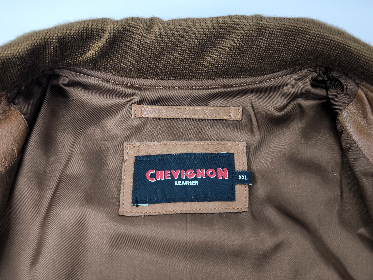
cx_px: 186
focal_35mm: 24
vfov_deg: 56.8
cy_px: 140
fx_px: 259
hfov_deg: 71.6
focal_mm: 6.92
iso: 200
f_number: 1.9
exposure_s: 1/100
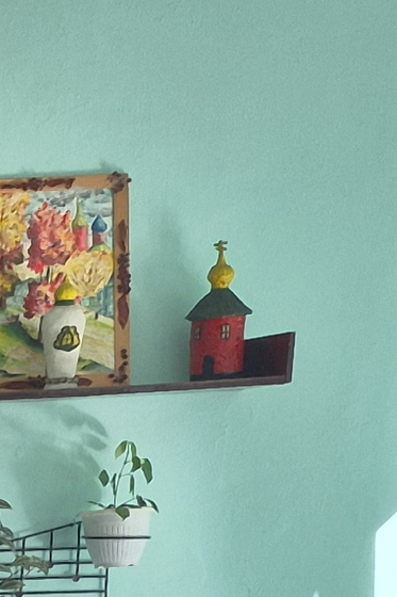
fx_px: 2830
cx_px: -1461
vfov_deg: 11.1
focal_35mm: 171
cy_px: 1102
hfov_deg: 6.0
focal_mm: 5.4
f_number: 1.8
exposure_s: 1/173
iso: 25
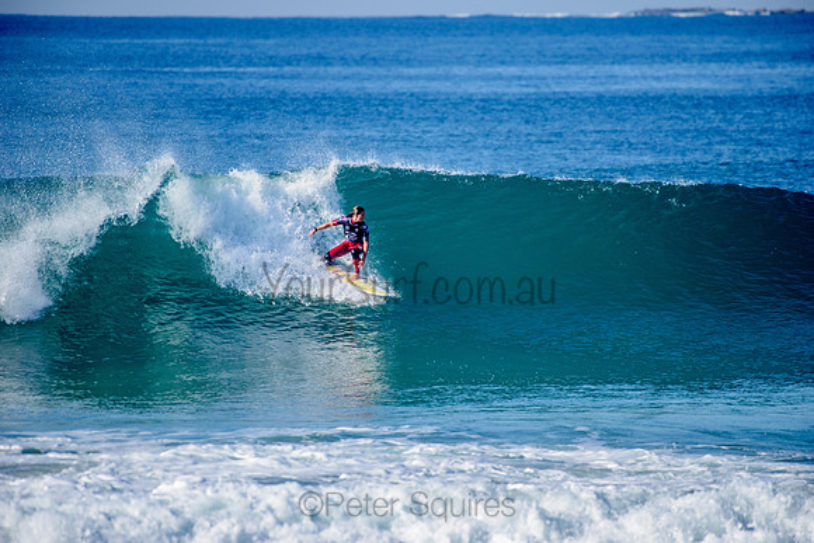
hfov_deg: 4.1
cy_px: 272
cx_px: 407
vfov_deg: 2.8
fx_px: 11308
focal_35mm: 500
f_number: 5.6
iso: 200
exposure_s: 1/1600
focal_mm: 500
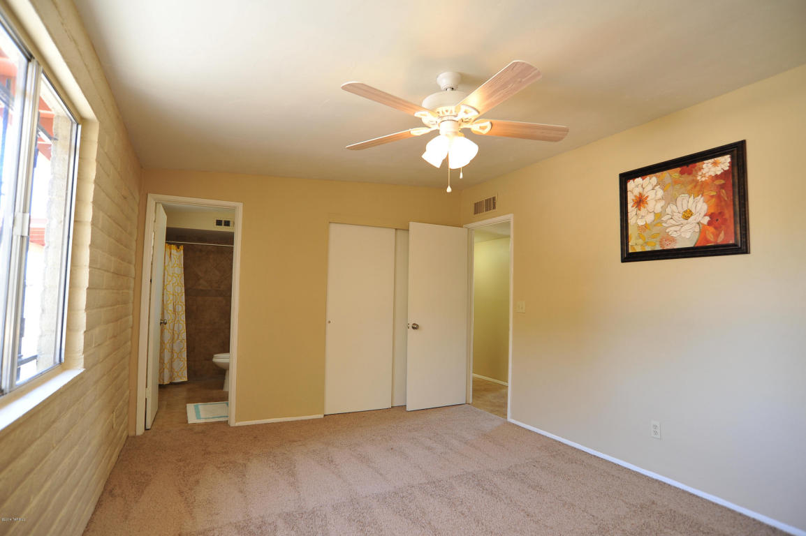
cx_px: 403
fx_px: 403
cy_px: 268
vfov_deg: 67.3
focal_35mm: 18
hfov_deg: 90.0
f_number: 5.6
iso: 800
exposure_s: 1/50
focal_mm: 18
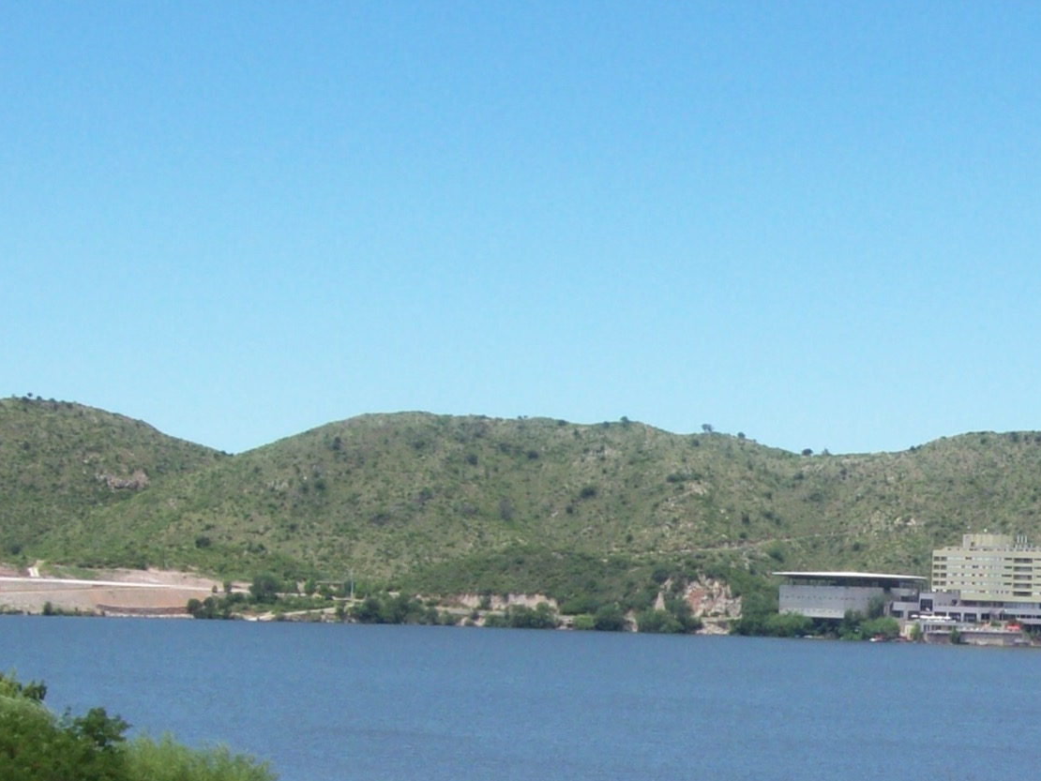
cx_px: 1064
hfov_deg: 15.9
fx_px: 3640
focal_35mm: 121
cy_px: 745
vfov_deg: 12.1
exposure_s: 1/315
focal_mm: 9.4
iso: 80
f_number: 6
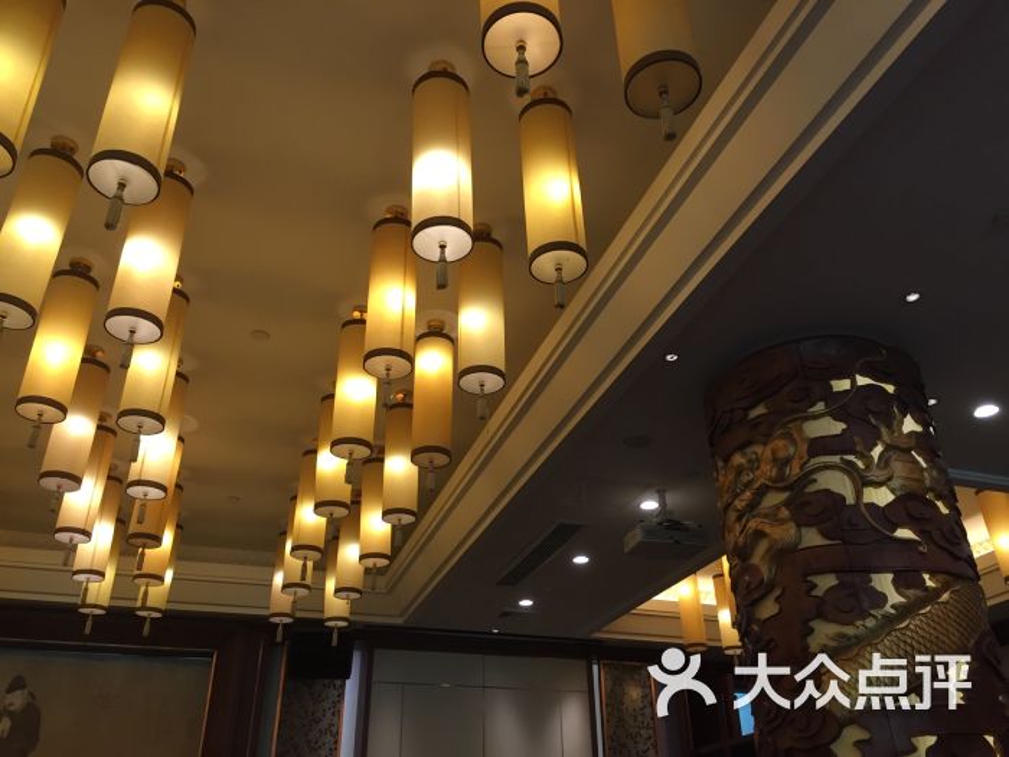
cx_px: 504
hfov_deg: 61.7
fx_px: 845
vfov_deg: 48.2
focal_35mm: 29
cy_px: 378
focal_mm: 4.15
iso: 50
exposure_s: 1/33
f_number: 2.2
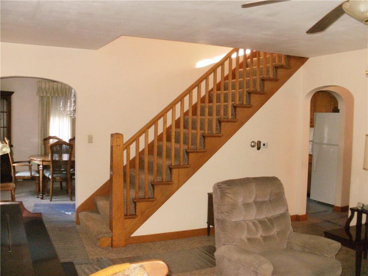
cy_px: 138
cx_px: 184
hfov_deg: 51.4
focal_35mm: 36
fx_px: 383
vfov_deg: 39.7
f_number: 3.5
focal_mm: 6.3
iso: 400
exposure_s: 1/30
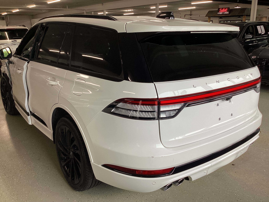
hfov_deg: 58.4
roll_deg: +1.0
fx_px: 241
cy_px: 101
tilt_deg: -18.8
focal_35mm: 31
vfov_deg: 45.4
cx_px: 134
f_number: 2.4
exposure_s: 1/120
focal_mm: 3.3
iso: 50
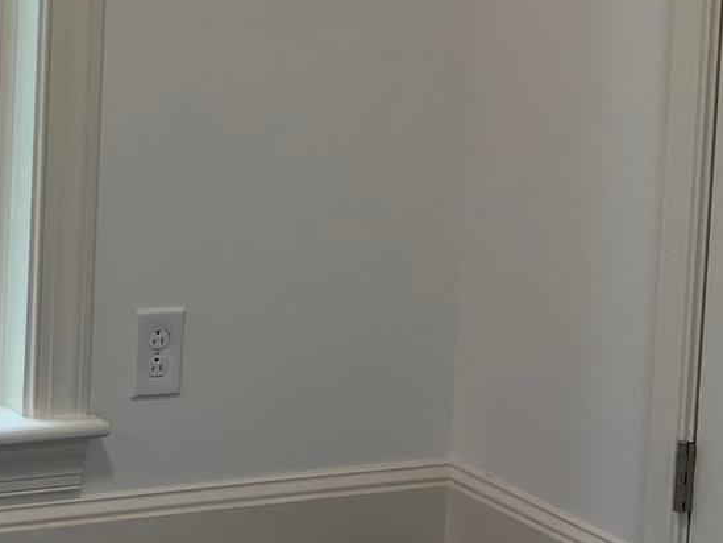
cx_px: -536
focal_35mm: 97
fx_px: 2026
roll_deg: -1.2
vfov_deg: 14.6
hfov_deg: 17.0
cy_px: -161
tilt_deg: -5.2
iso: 50
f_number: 1.5
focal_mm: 5.7
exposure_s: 1/121
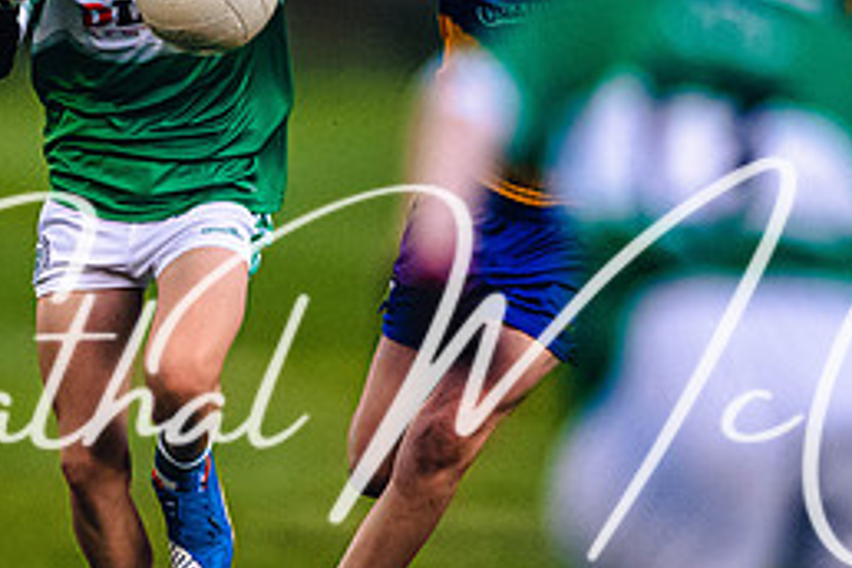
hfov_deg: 1.5
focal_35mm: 1386
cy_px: 168
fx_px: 32799
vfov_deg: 1.0
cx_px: 95
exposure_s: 1/500
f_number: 2.8
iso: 3200
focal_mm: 400
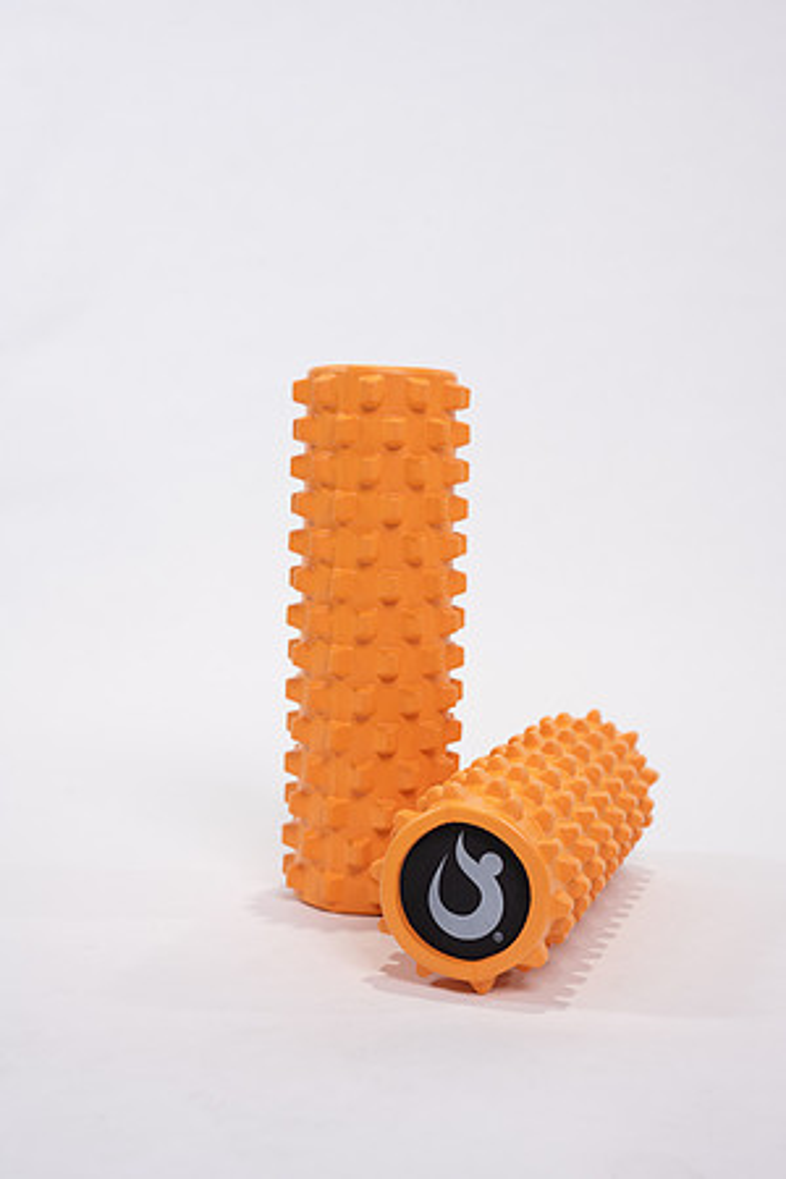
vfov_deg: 39.6
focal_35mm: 50
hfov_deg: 27.0
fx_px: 1637
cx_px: 393
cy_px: 590
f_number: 4
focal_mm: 50
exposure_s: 1/125
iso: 200
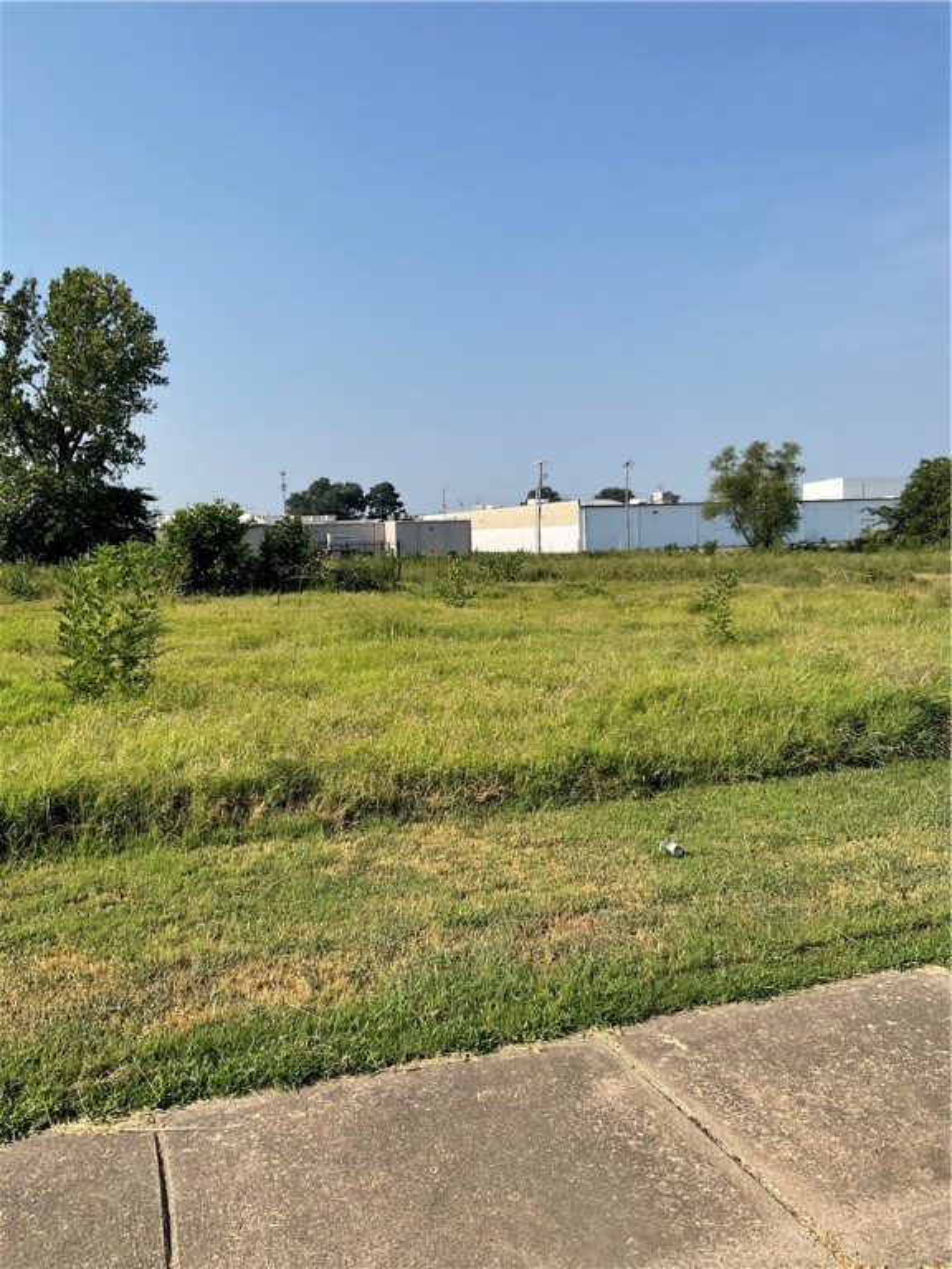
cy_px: 634
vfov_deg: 61.7
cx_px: 476
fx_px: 1063
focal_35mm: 29
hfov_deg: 48.2
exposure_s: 1/2058
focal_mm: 3
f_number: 1.8
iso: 16
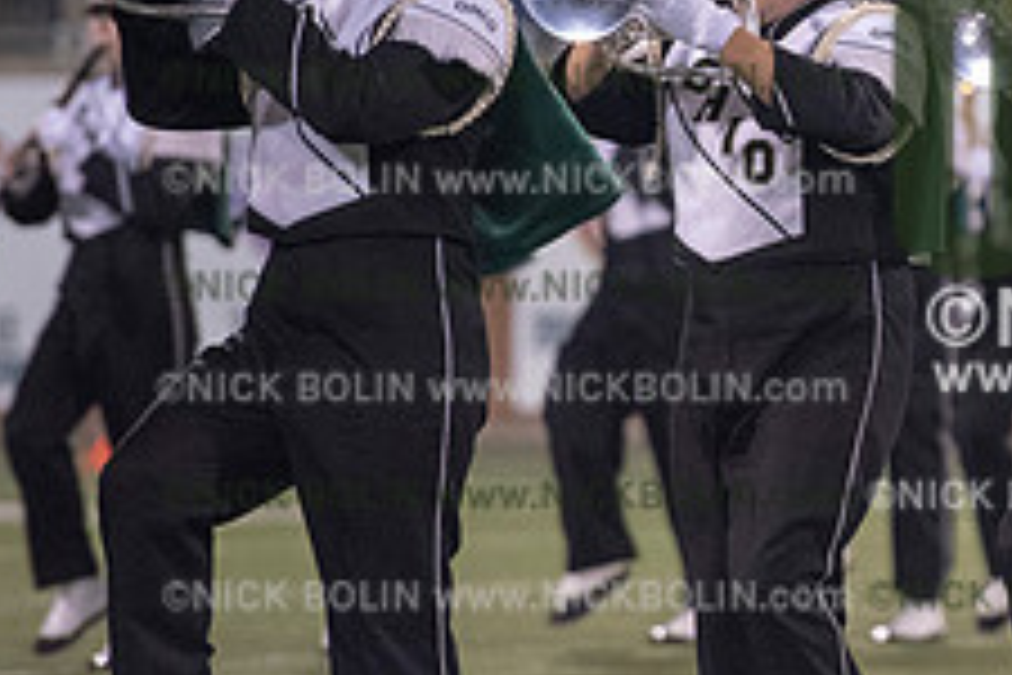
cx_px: 1210
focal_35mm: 516
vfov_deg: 2.7
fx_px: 14504
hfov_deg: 4.0
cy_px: 182
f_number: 3.2
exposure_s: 1/1250
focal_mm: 200
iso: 5000
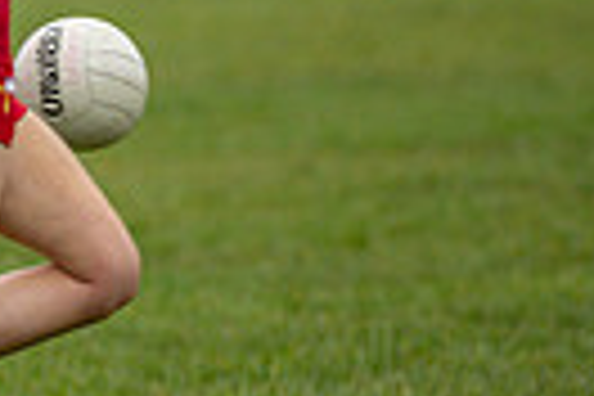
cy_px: 119
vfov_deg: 1.2
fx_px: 19567
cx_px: -495
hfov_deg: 1.7
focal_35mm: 1186
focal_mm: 270
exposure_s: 1/640
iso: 900
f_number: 2.8
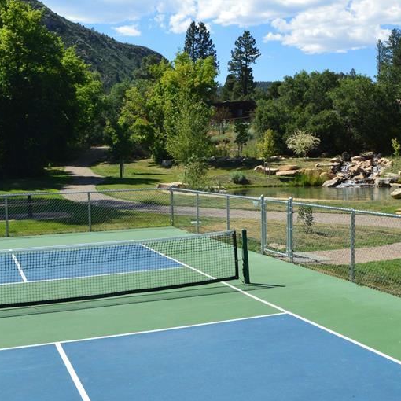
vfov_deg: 36.8
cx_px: 255
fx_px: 603
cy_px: 191
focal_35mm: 46
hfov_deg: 36.5
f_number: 11
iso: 400
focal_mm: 18
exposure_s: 1/400
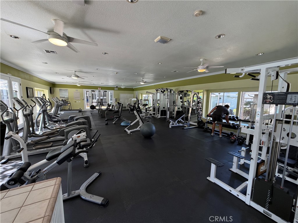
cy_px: 112
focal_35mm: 14
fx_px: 121
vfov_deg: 85.7
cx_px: 149
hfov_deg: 102.1
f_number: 2.2
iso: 125
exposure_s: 1/121
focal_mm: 2.22
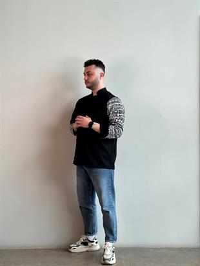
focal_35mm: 48
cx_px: 100
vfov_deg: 39.6
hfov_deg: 30.3
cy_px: 133
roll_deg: +0.2
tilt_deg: -0.5
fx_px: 370
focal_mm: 6.86
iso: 64
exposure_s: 1/100
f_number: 1.78
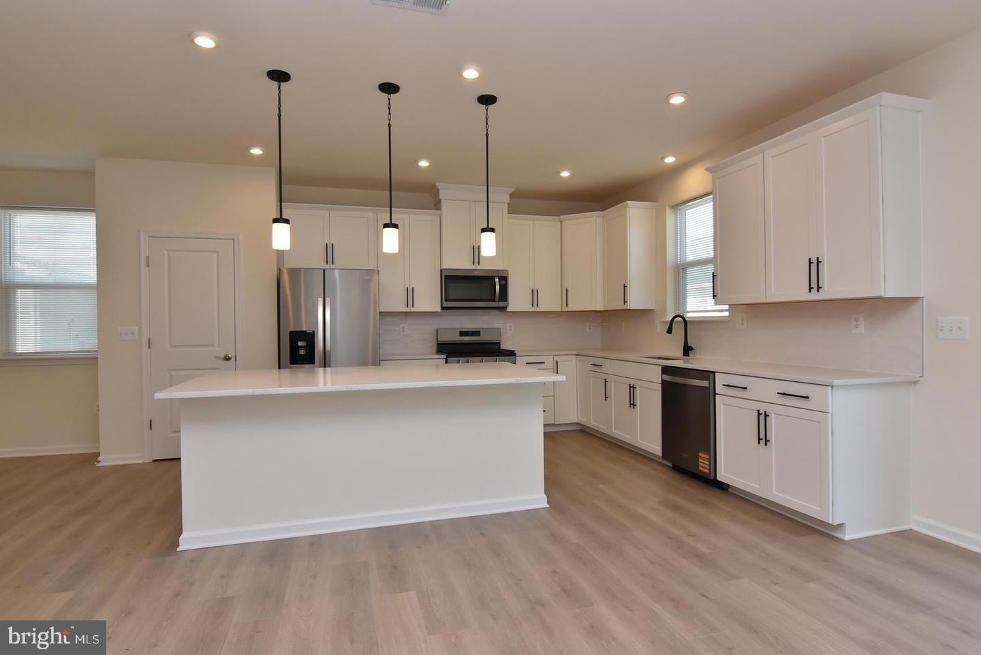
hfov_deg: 90.0
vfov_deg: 67.5
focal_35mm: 18
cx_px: 490
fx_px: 491
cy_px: 328
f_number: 9
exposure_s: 1/200
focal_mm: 12
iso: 800
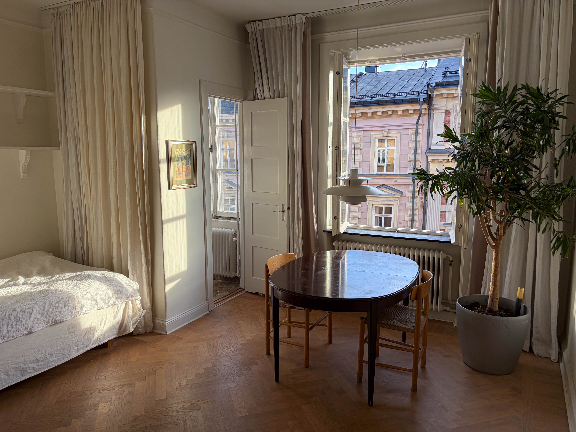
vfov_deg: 53.1
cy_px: 216
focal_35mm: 26
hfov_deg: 67.3
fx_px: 433
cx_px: 288
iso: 50
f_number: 1.6
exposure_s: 1/240
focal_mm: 5.96
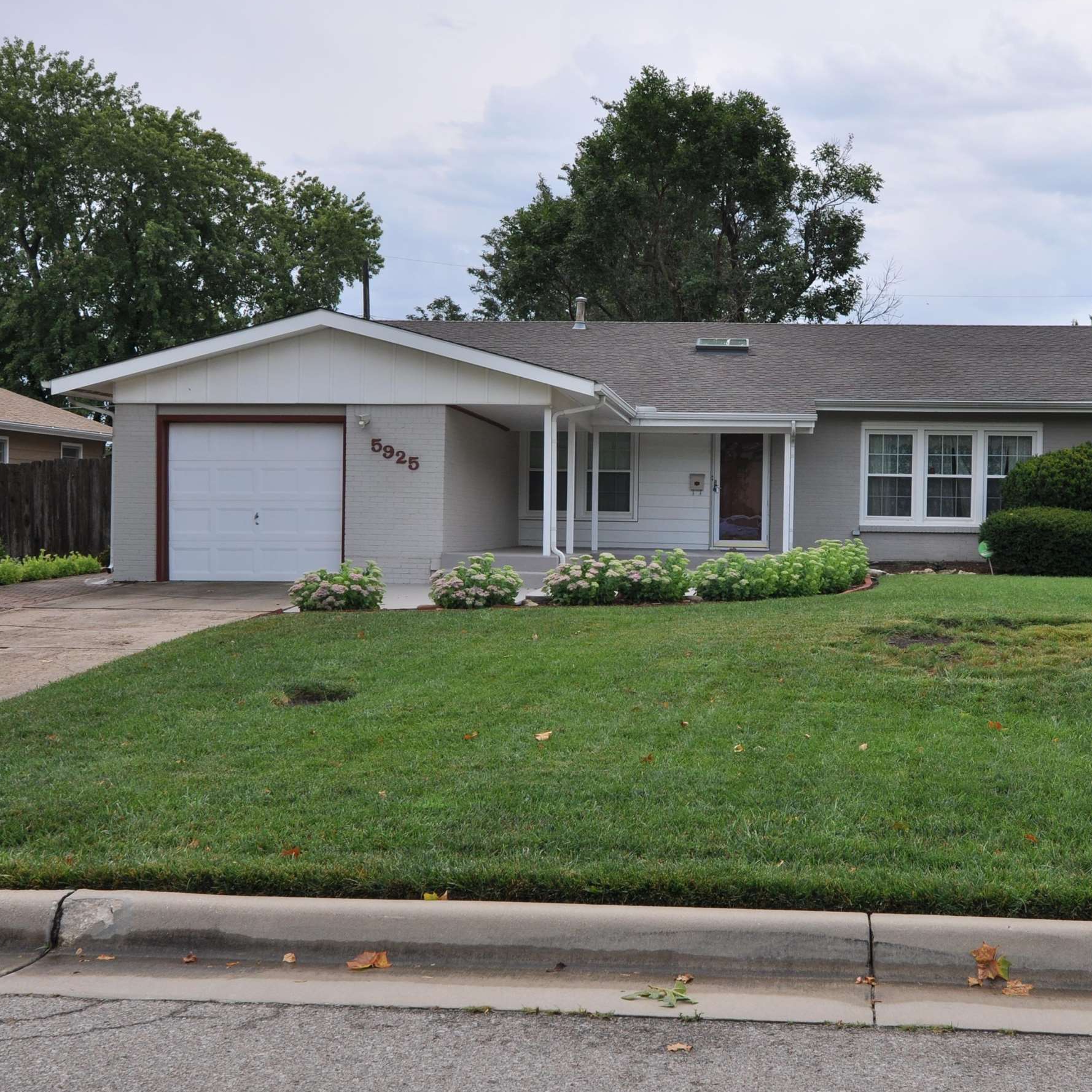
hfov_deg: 38.2
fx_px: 1570
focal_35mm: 44
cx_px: 658
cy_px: 562
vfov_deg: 38.3
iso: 200
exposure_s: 1/250
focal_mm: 20
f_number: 8
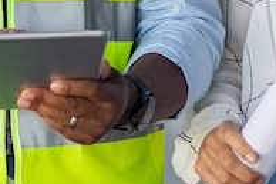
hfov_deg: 3.2
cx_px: 117
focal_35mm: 650
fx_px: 4979
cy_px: -144
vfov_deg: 2.1
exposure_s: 1/800
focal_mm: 105
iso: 400
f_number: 2.8
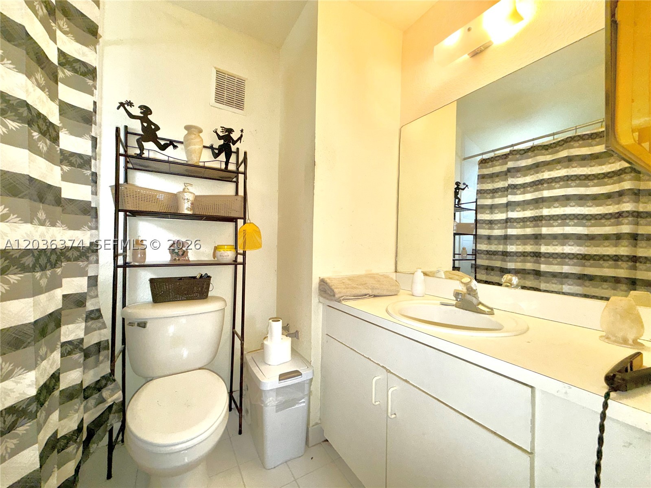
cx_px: 326
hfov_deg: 102.1
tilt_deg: -0.4
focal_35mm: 14
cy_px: 244
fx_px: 263
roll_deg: -1.4
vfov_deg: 85.7
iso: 40
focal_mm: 2.22
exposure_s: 1/60
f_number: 2.2
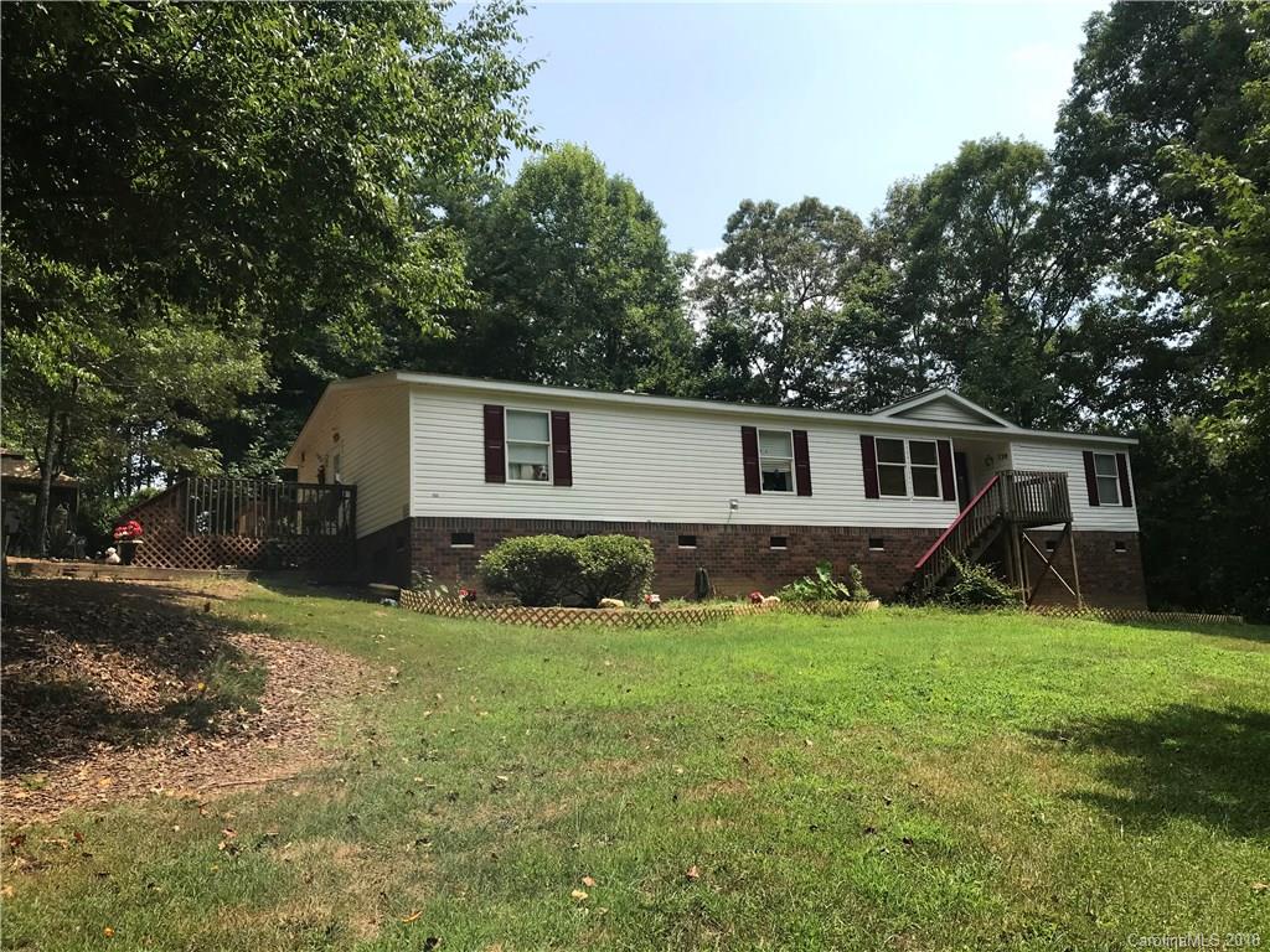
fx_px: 1027
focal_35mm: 28
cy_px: 476
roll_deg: +3.9
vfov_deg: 49.7
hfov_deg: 63.4
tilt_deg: +8.7
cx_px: 635
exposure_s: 1/1546
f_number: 1.8
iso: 20
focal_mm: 3.99
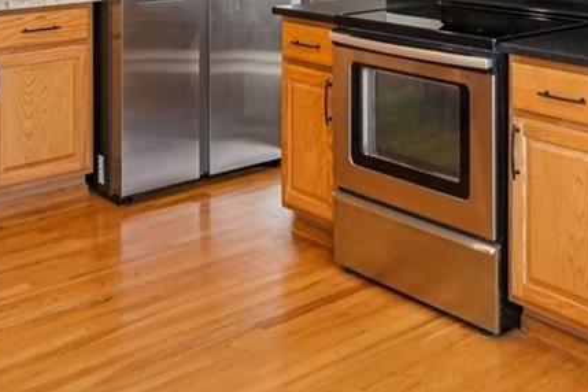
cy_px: -126
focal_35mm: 56
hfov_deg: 35.4
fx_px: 915
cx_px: 376
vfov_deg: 21.7
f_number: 8
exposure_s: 1/20
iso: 800
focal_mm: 10
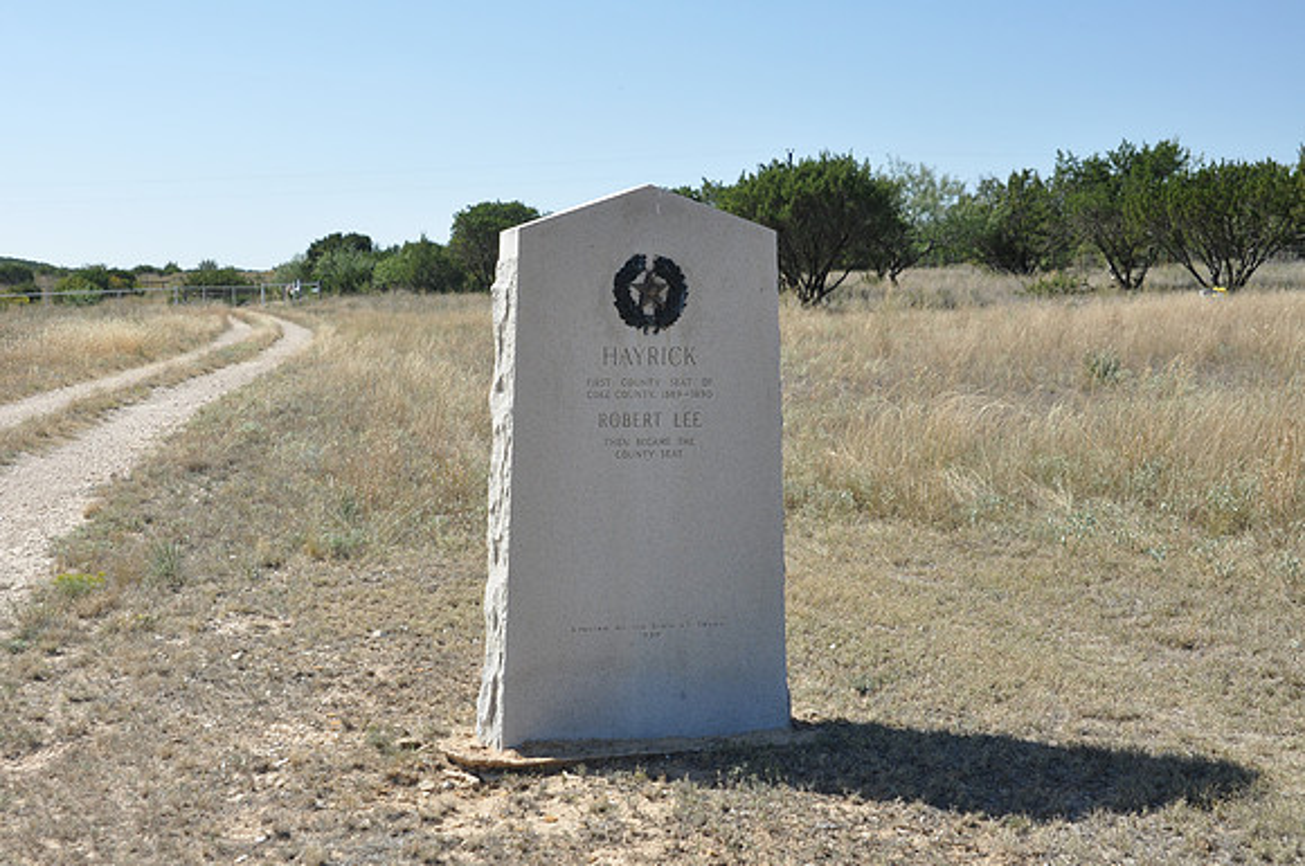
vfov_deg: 25.7
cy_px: 433
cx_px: 652
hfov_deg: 37.9
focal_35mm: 52
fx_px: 1900
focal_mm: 35
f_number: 5.6
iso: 250
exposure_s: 1/125
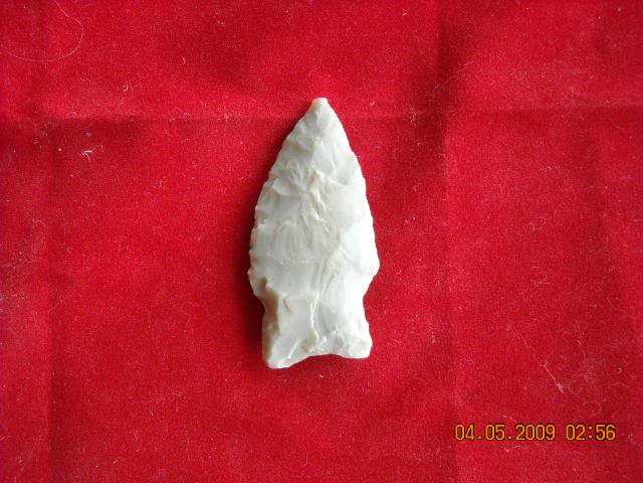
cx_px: 322
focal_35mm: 76
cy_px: 242
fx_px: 1412
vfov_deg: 19.4
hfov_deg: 25.7
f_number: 3.9
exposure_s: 1/15
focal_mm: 12.3
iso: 400
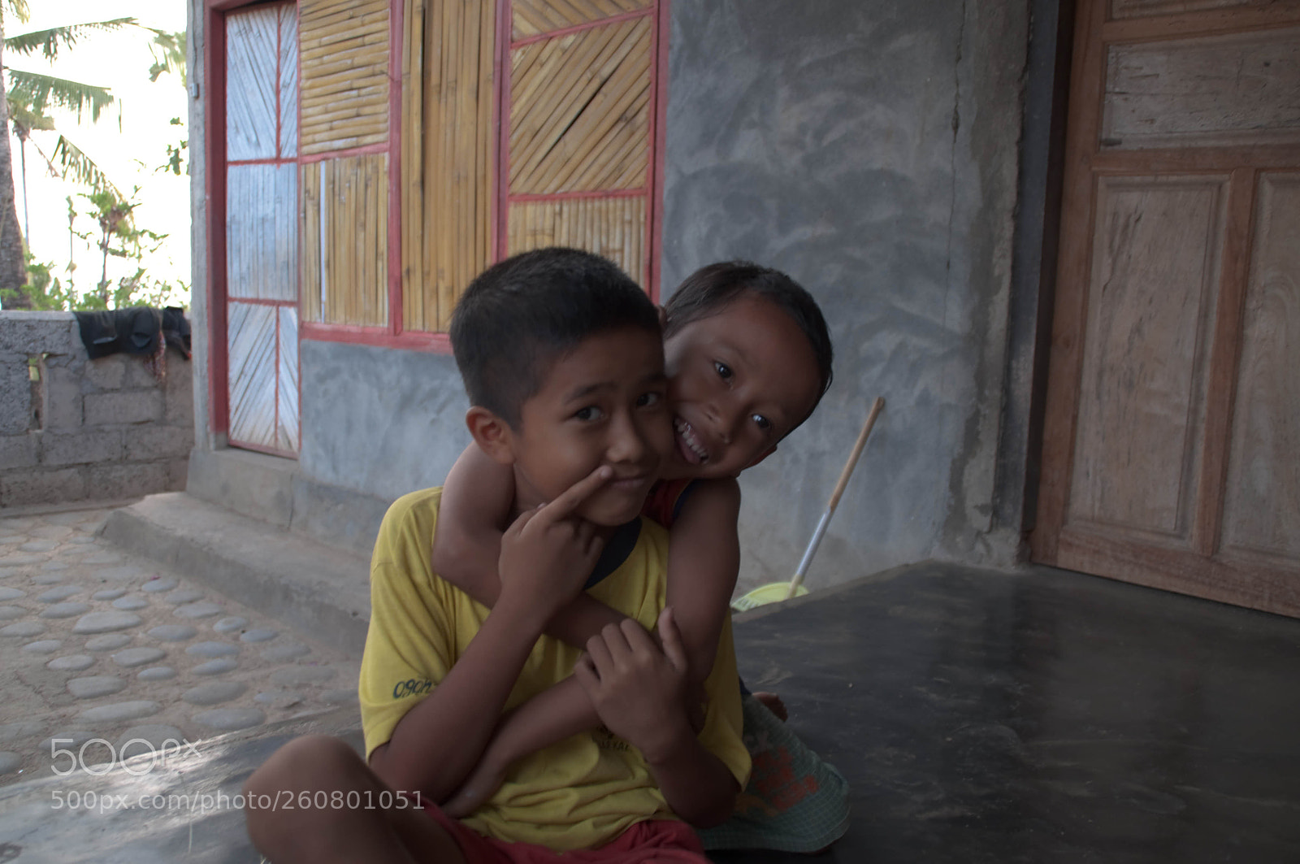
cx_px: 650
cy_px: 432
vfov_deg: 39.9
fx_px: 1190
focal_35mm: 33
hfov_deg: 57.3
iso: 125
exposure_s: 1/30
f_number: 3.5
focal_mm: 22
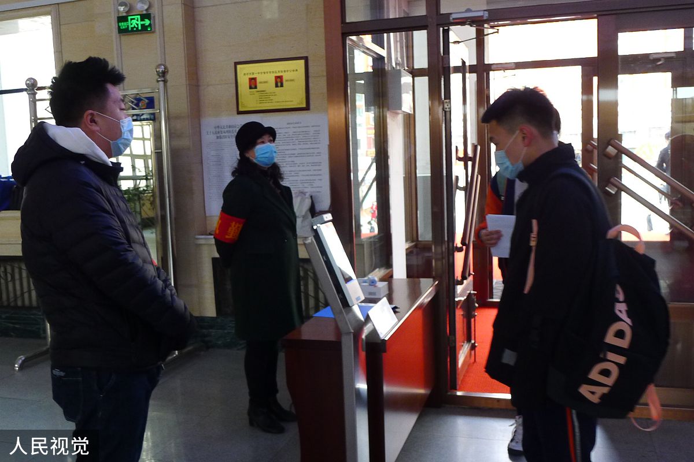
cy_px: 231
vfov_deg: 37.9
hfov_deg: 54.4
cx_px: 347
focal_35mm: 35
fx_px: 675
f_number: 2.3
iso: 400
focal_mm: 7.5
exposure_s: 1/80
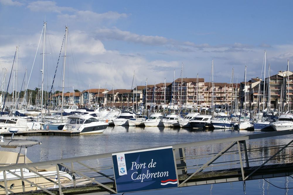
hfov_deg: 27.0
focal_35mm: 75
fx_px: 610
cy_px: 98
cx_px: 146
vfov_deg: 18.2
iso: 100
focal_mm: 50
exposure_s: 1/320
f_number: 13
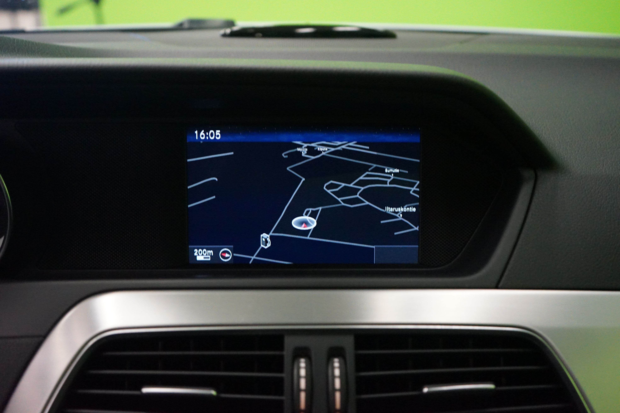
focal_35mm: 37
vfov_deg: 35.9
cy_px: 206
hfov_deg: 51.9
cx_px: 310
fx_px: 637
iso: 6400
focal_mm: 37
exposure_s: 1/60
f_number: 4
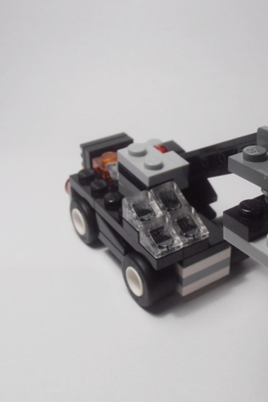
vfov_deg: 38.2
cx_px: 200
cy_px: 202
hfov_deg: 25.7
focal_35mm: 52
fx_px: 581
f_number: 3.9
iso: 80
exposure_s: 1/80
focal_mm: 6.61
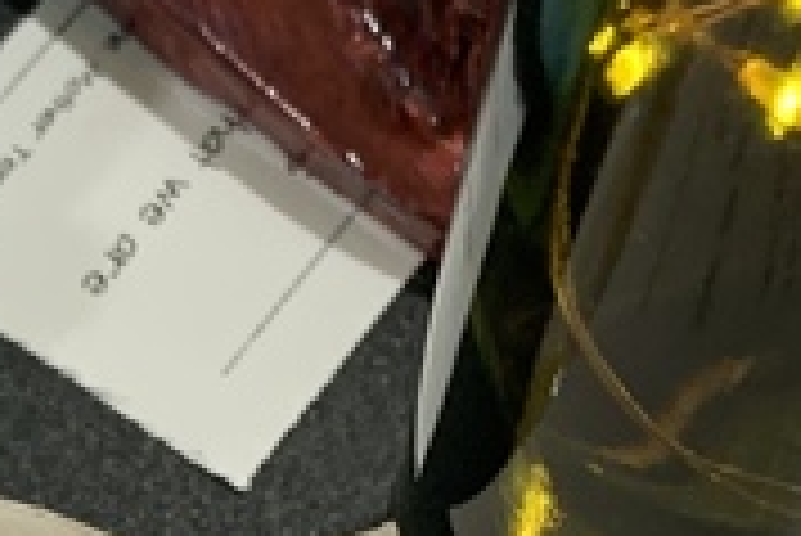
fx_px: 3385
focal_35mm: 152
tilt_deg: -61.7
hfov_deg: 13.4
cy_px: 955
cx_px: 72
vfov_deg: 8.7
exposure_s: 1/60
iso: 125
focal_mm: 4.25
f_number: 1.8
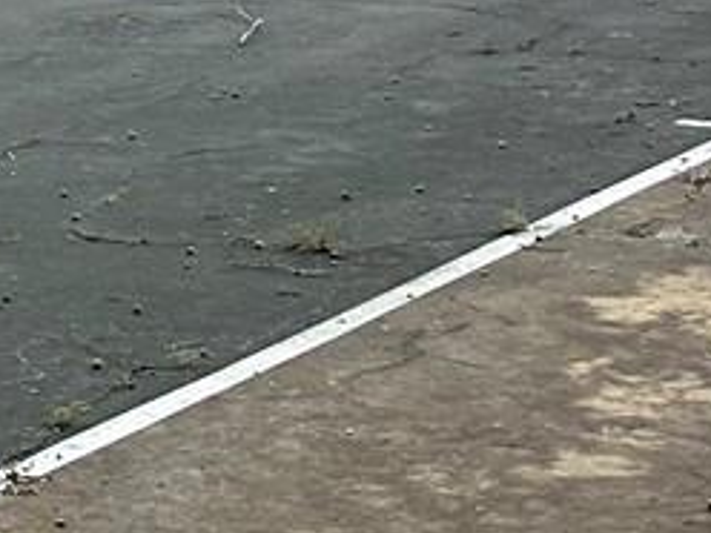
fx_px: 3184
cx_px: -1084
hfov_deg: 10.6
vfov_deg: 9.4
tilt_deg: -5.7
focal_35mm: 155
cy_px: -169
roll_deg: +3.5
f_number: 1.78
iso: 80
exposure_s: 1/2967
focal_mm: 6.86
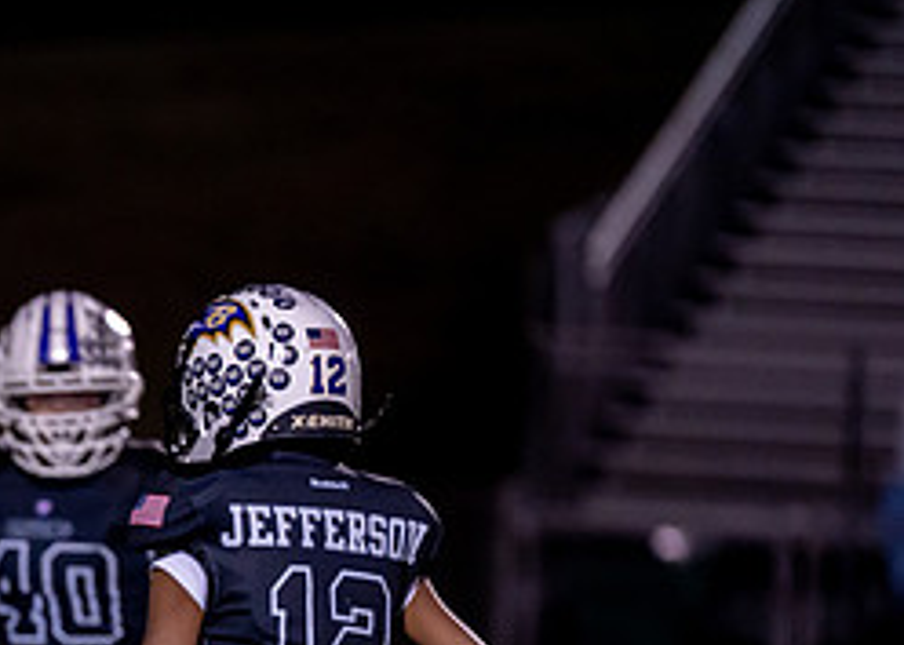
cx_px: -149
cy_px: 732
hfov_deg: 4.1
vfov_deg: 2.9
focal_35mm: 490
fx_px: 12577
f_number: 2.8
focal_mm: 200
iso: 2500
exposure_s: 1/1000
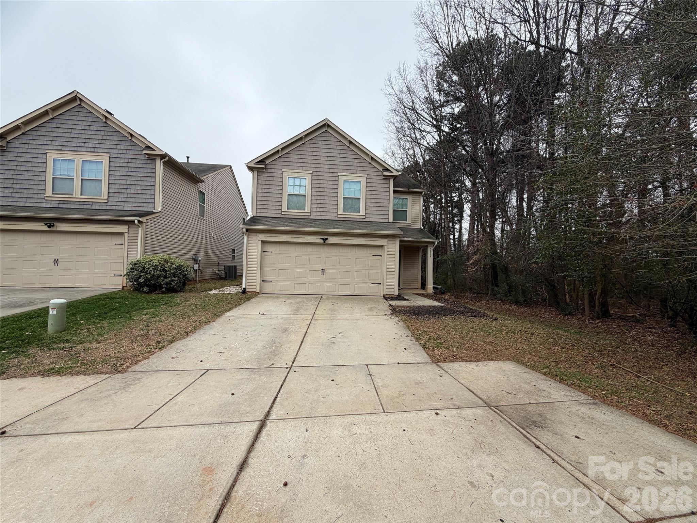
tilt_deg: +0.2
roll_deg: -1.1
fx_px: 282
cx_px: 348
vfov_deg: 85.7
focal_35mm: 14
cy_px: 262
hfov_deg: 102.1
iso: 40
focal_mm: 2.22
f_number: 2.2
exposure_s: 1/527
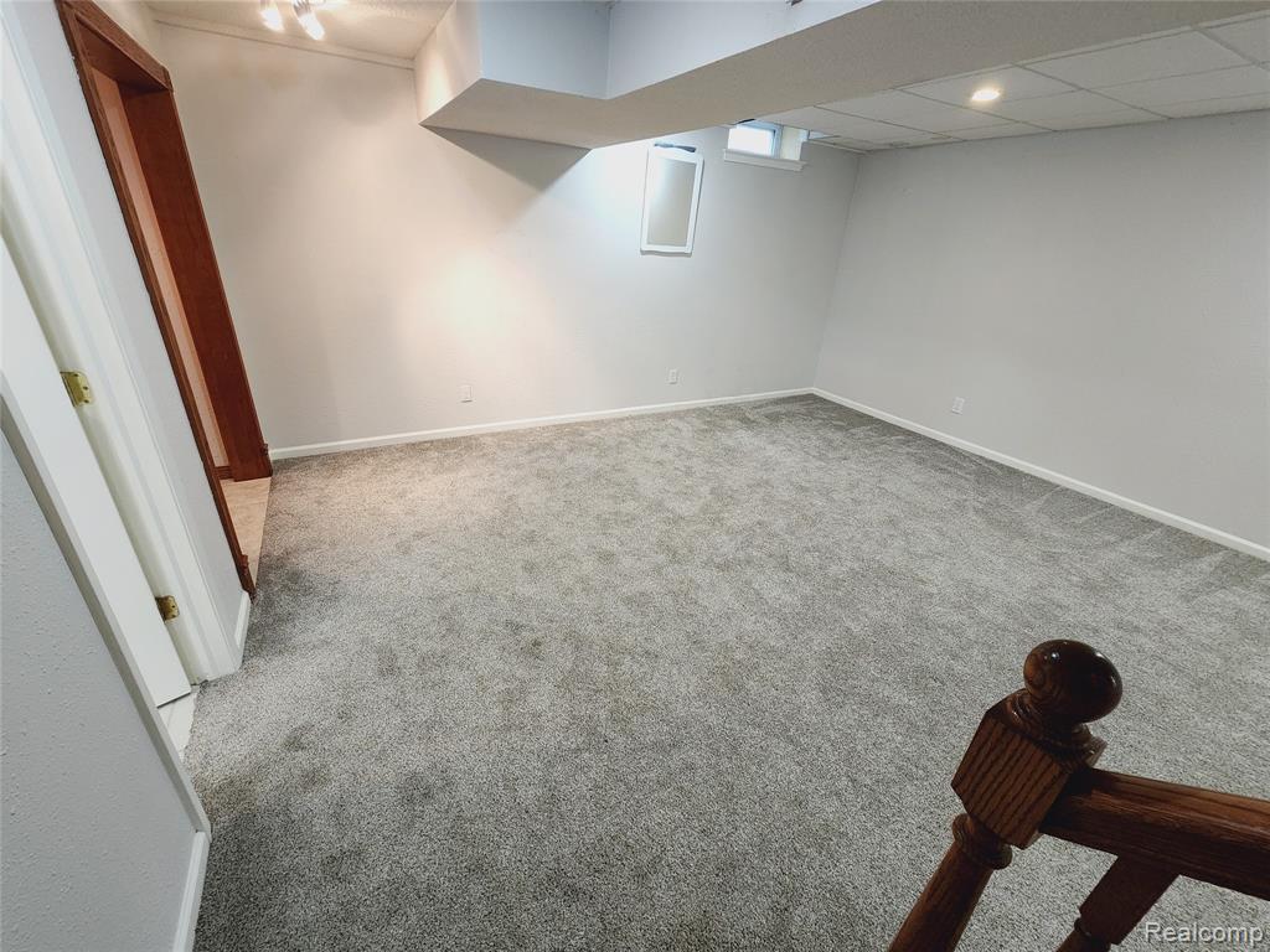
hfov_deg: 106.2
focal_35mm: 13
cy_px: 476
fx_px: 477
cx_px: 635
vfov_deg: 89.9
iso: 400
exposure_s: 1/60
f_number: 2.2
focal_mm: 2.2
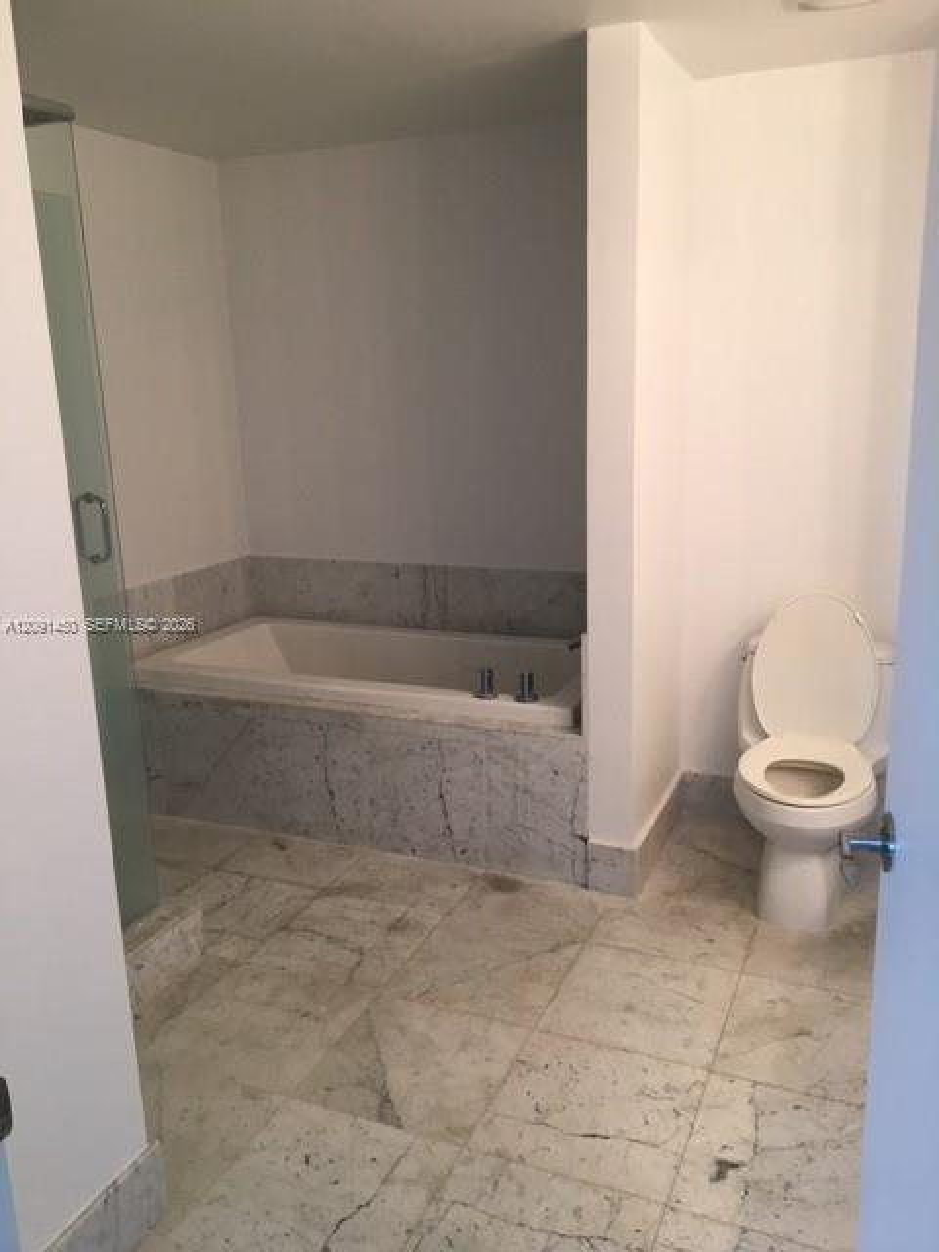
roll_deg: +1.0
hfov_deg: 48.2
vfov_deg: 61.7
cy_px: 626
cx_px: 470
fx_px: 1049
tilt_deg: -13.2
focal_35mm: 29
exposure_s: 1/30
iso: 64
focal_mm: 4.15
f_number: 2.2
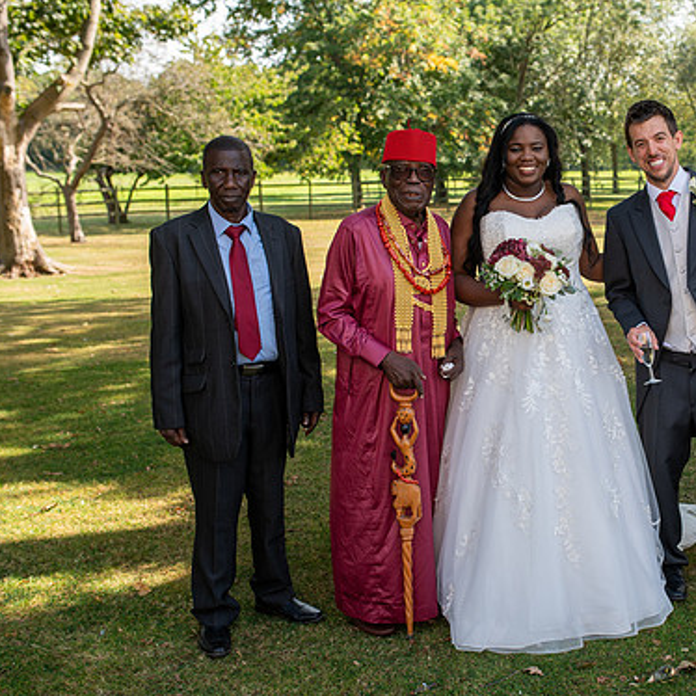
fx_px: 1137
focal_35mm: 50
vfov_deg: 34.0
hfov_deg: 33.0
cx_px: 558
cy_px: 345
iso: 100
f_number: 4
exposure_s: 1/200
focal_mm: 35
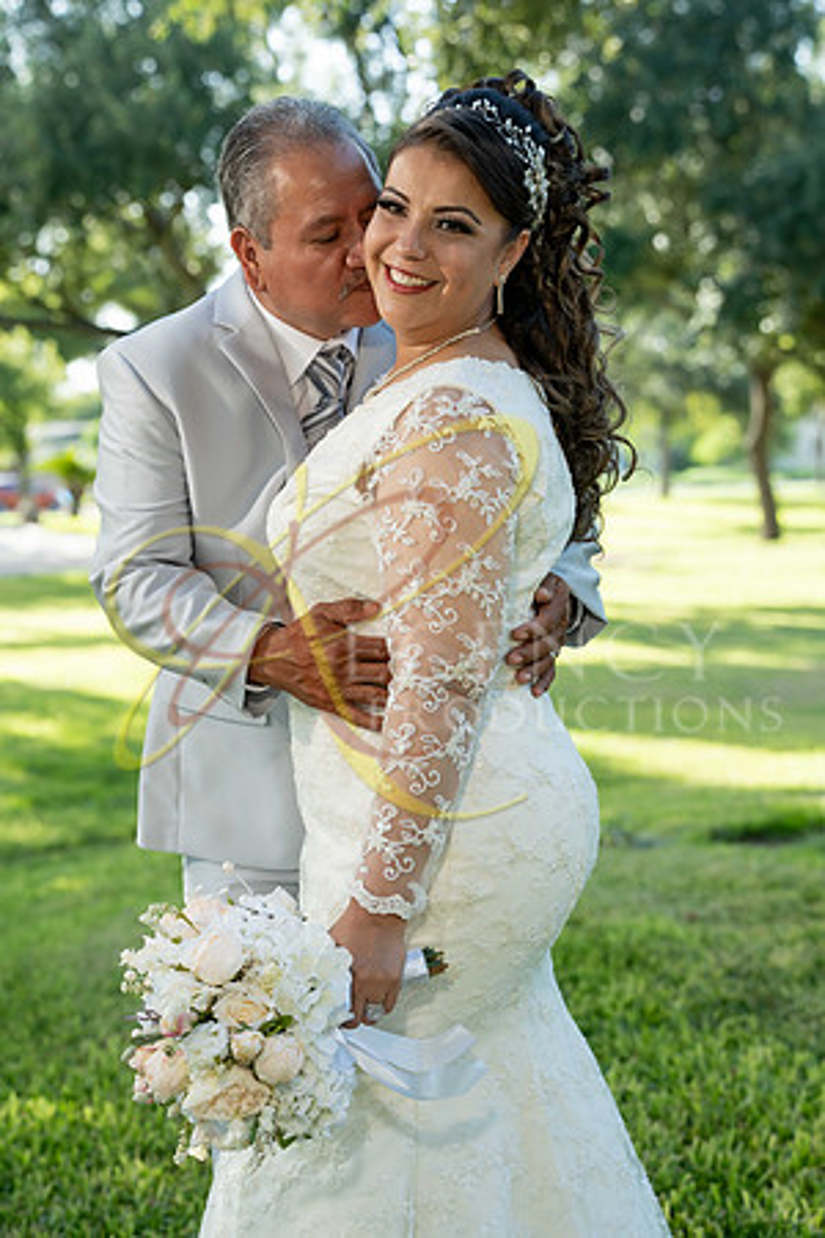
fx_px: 2234
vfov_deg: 31.0
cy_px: 619
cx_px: 412
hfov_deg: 20.9
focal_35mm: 65
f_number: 4
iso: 500
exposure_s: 1/500
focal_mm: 65
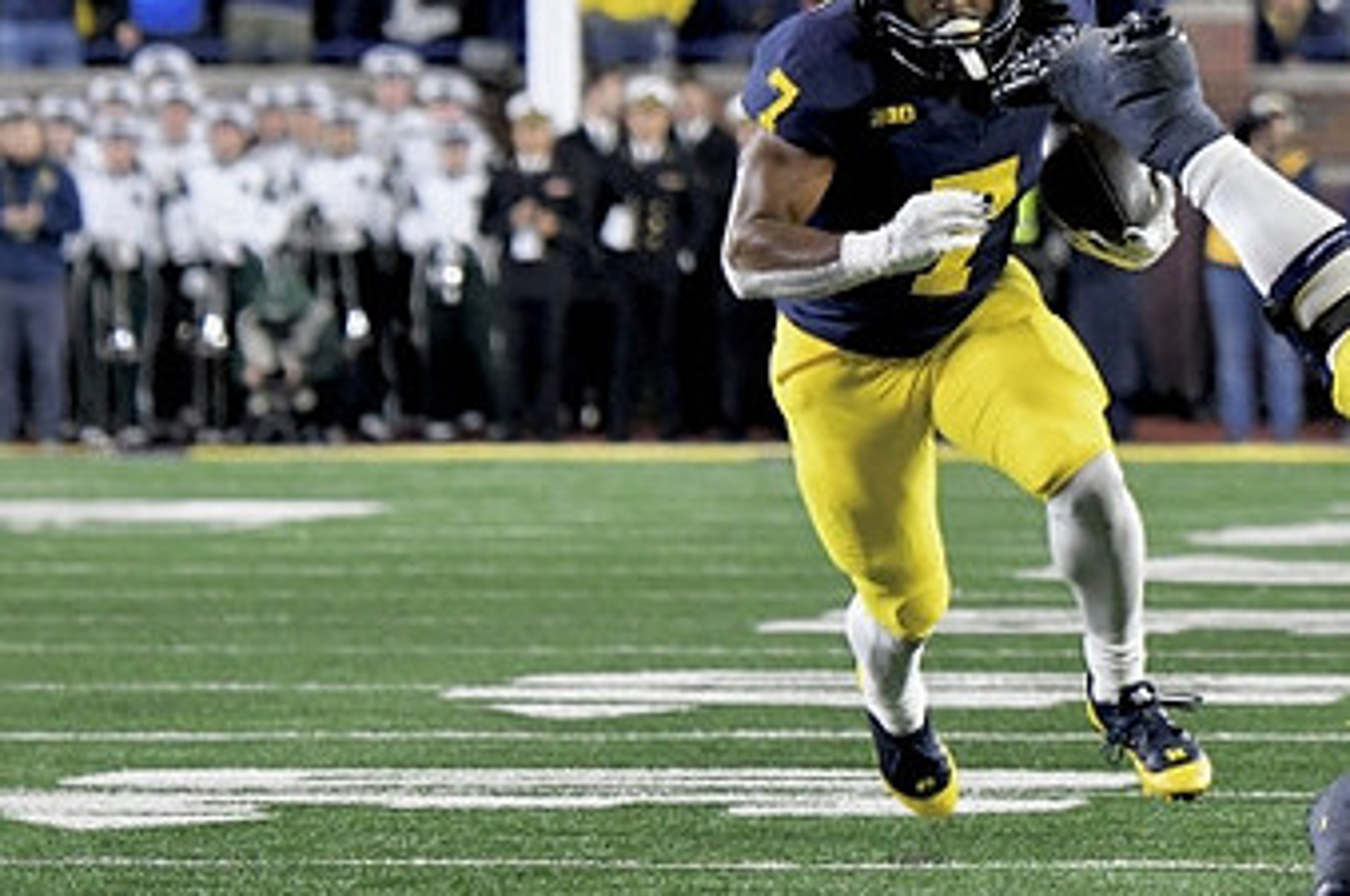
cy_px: 247
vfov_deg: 2.4
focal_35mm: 565
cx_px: 1123
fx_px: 21157
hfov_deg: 3.7
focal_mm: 220
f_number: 5.3
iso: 6400
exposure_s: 1/800
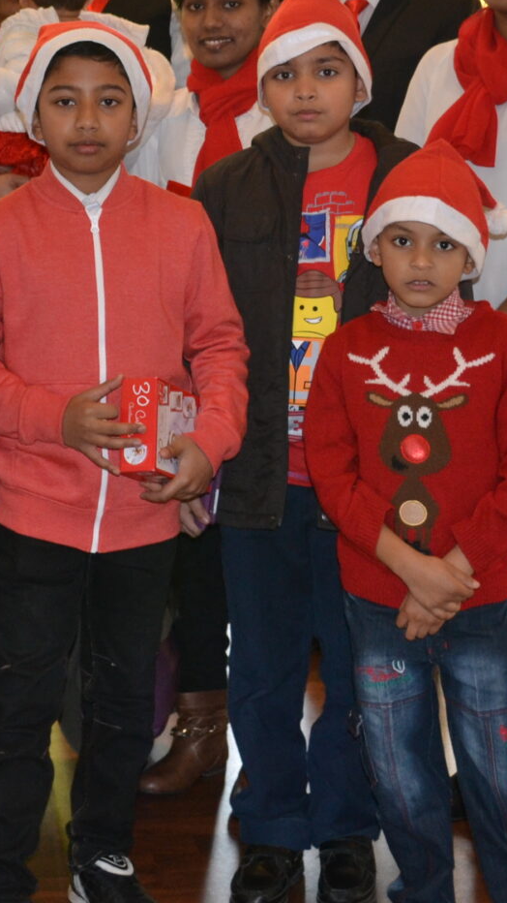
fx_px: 2271
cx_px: 67
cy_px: 125
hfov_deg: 12.7
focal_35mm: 95
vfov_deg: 22.0
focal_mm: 22
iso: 400
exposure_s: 1/60
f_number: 3.8
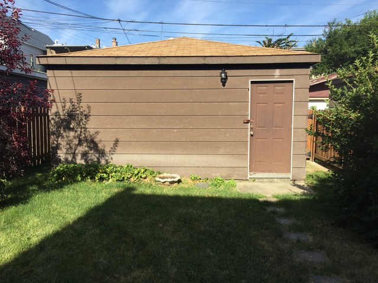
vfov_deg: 48.2
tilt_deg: -4.4
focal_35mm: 29
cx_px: 189
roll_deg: +0.6
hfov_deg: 61.7
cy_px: 142
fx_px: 317
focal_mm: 4.15
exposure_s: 1/1522
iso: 32
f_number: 2.2
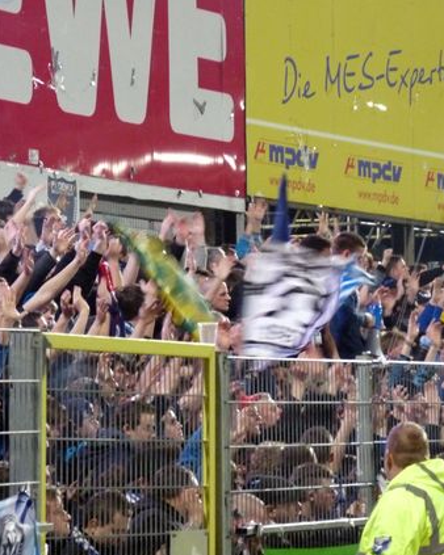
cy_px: 278
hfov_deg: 7.4
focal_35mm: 209
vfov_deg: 9.2
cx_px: 221
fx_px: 3435
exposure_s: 1/30
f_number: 3.7
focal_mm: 28.3
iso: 800
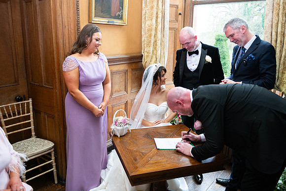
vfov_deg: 42.3
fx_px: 246
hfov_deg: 60.3
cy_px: 96
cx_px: 143
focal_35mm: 31
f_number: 3.5
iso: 1000
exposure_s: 1/160
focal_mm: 31
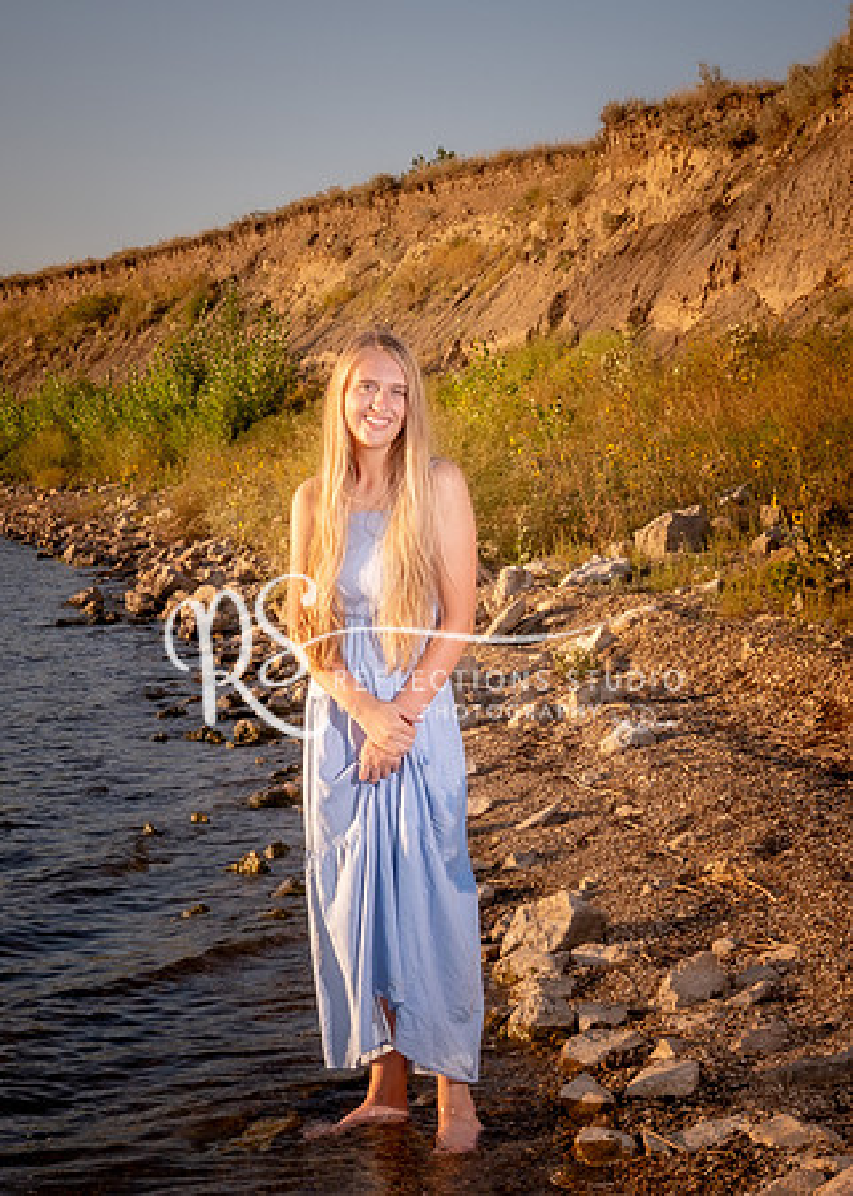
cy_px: 626
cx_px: 363
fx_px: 2659
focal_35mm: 78
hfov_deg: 18.2
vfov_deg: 25.3
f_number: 16
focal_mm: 35
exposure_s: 1/200
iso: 500
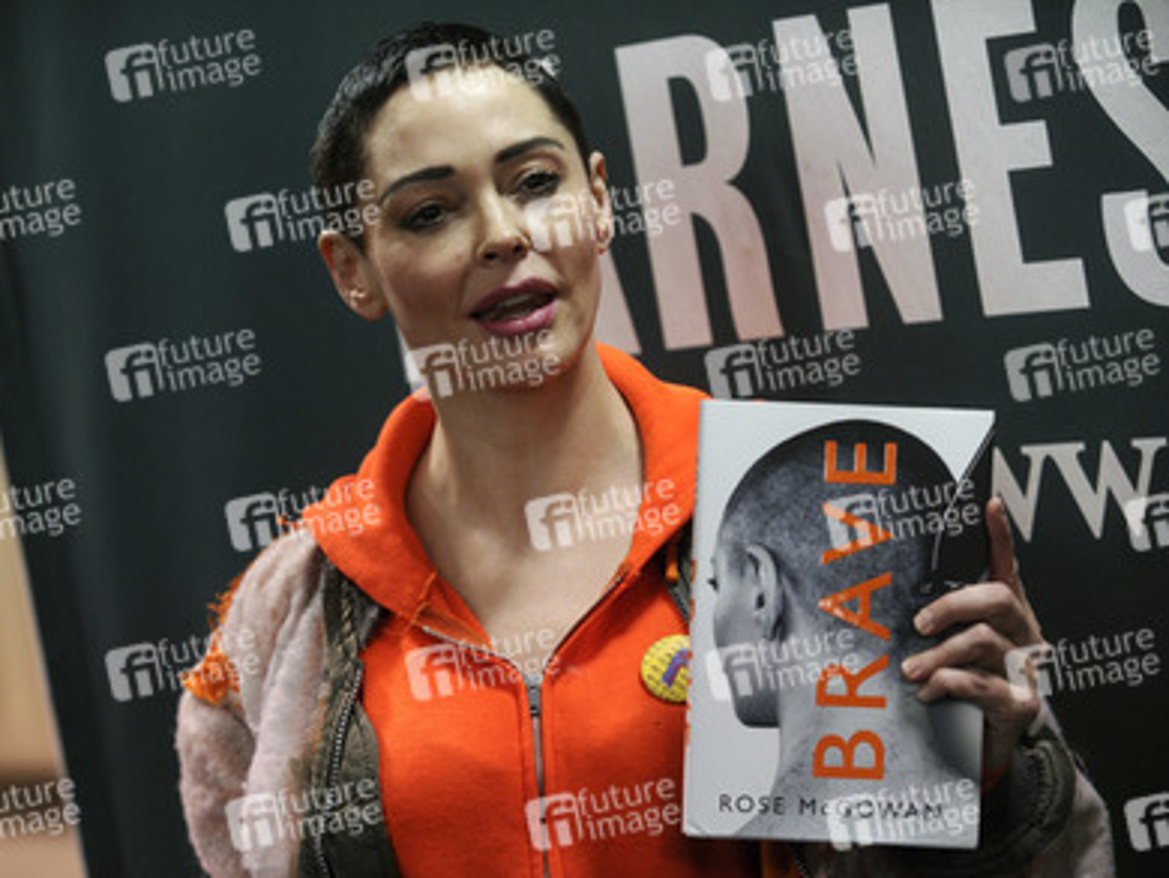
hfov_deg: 19.2
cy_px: 440
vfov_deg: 14.5
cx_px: 522
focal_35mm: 102
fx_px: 3447
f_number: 2.8
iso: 1600
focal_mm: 92
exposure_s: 1/250
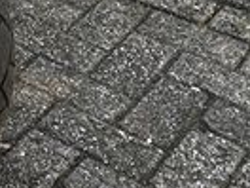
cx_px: -227
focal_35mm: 126
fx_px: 910
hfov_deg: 13.7
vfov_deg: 10.3
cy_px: -254
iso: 50
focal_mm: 5.1
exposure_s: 1/122
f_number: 1.6
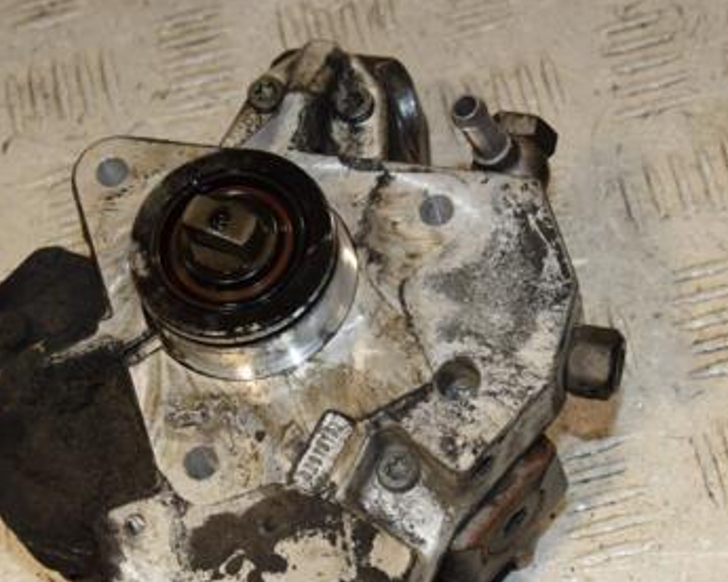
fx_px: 2112
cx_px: 346
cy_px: 403
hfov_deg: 19.6
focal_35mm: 98
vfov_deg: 15.7
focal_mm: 40
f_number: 8
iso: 800
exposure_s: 1/200
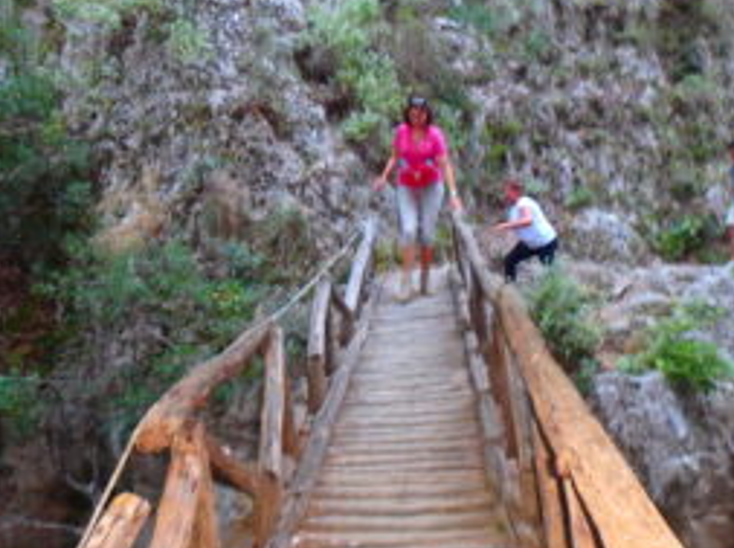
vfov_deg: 43.6
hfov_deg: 56.5
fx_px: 678
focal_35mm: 32
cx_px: 440
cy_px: 191
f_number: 3.5
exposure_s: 1/30
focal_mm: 3.7
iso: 400
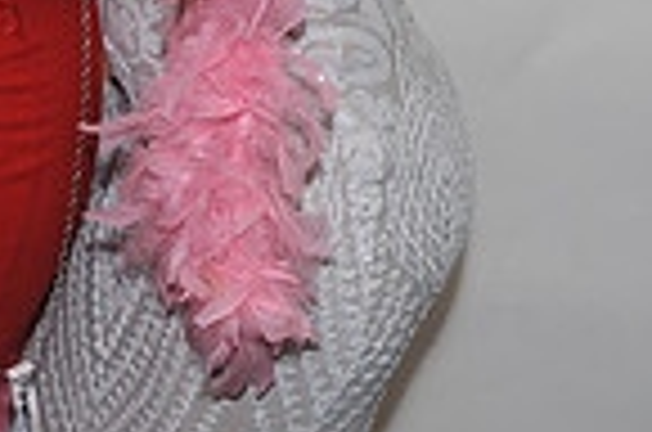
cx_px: -297
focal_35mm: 168
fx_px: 3036
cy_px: -387
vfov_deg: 7.8
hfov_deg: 11.8
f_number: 8
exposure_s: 1/60
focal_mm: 42
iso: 1000
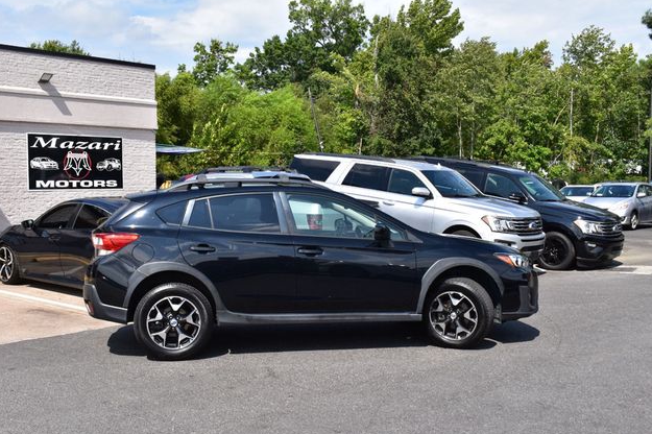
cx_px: 328
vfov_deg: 31.2
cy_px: 219
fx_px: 778
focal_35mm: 43
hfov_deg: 45.5
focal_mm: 28
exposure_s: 1/500
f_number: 11
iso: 400
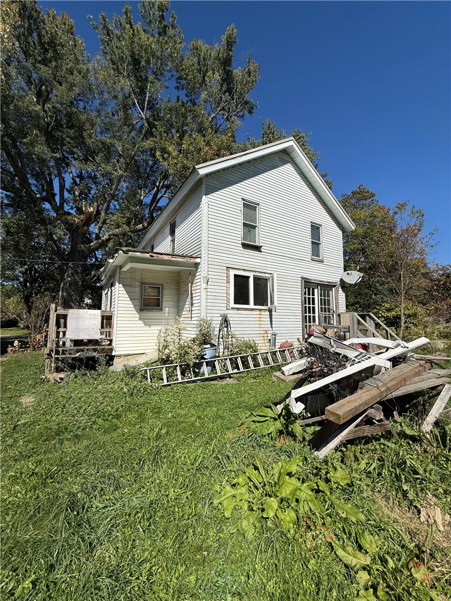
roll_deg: -1.2
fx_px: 243
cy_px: 300
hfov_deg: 85.7
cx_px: 226
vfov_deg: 102.1
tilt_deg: +6.7
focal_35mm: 14
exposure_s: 1/4762
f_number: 2.2
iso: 50
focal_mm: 2.22
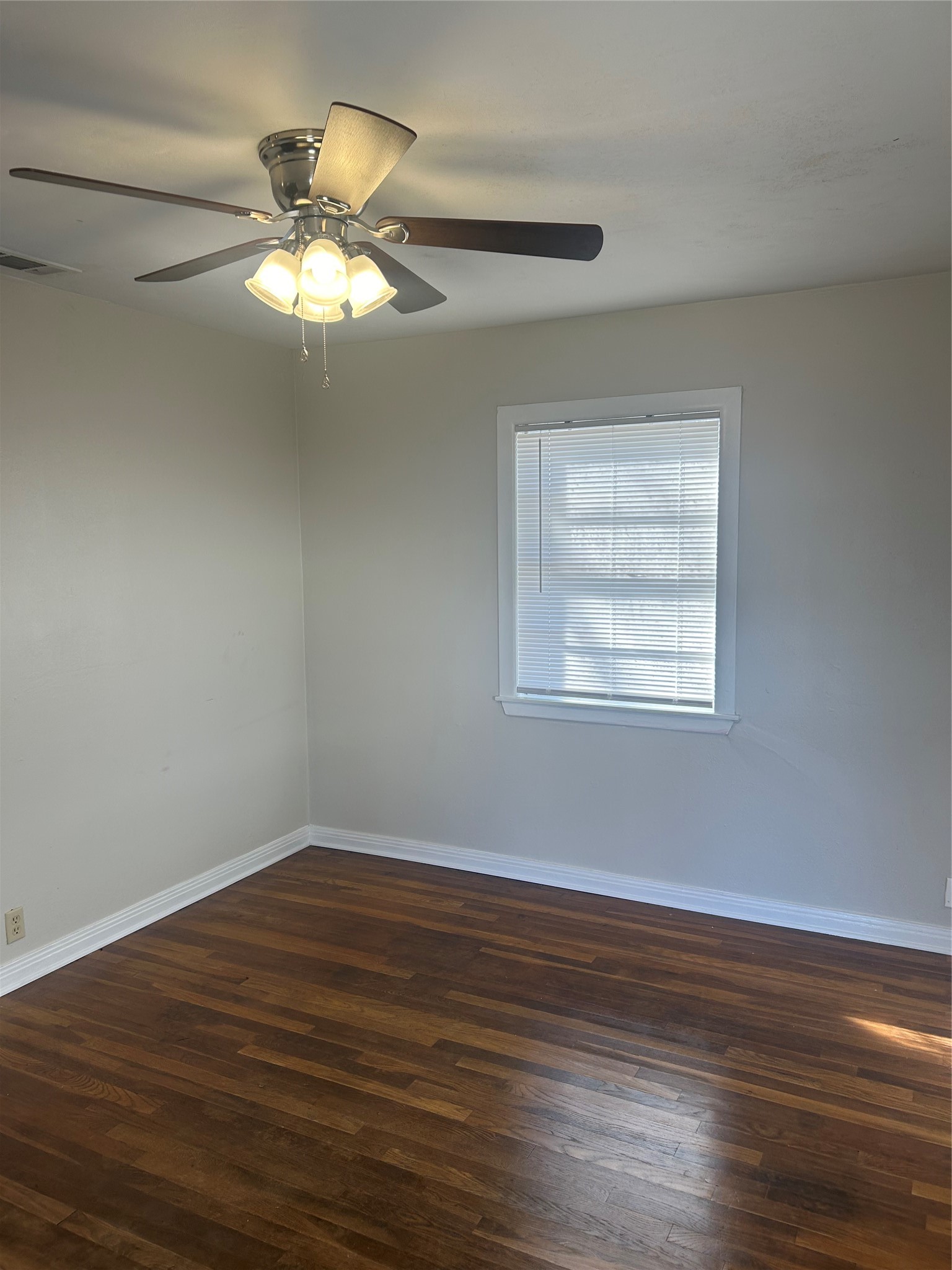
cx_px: 476
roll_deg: +0.1
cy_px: 635
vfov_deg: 67.3
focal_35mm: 26
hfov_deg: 53.1
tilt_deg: -4.9
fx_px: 953
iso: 40
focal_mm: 5.7
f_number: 1.5
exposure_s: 1/161
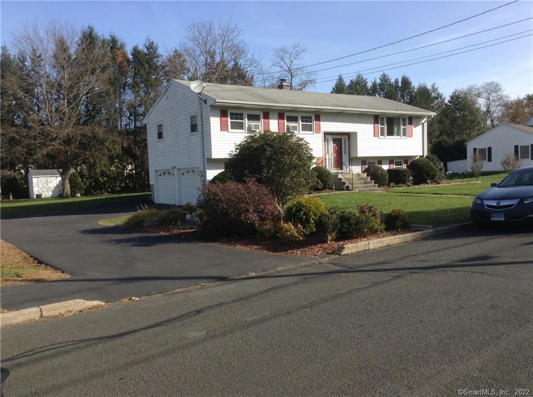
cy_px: 198
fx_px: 507
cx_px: 266
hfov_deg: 55.4
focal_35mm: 33
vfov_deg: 42.8
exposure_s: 1/762
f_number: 2.4
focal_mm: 3.3
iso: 25
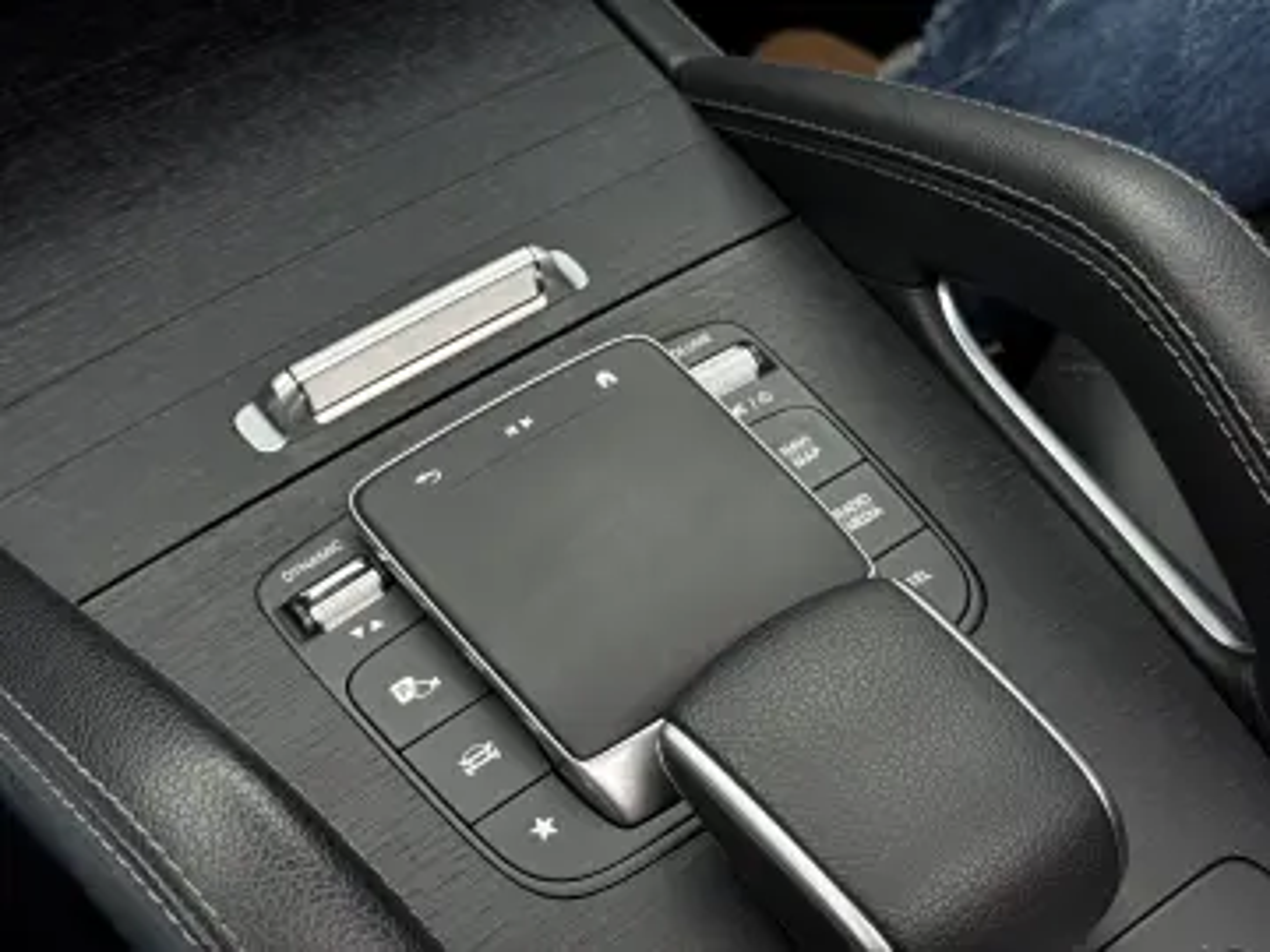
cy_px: 476
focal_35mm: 48
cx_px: 635
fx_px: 1761
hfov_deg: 39.7
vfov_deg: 30.3
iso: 64
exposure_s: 1/412
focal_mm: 6.76
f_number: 1.78
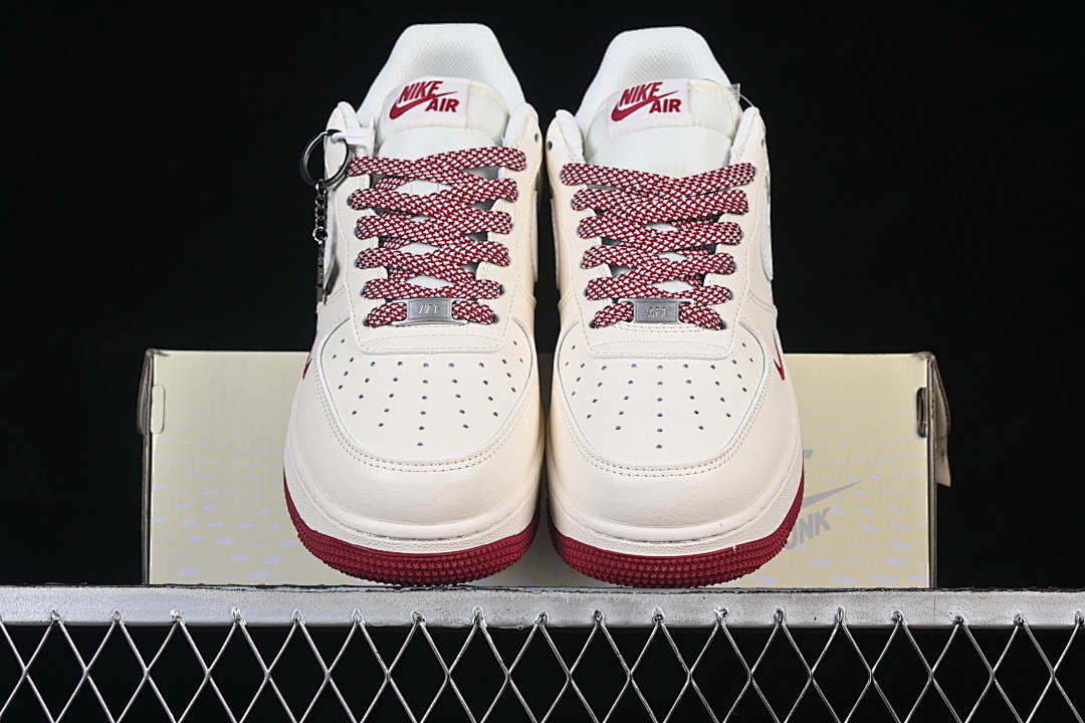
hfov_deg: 27.0
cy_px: 362
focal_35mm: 75
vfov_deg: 18.2
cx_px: 542
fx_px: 2260
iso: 160
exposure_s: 1/80
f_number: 8
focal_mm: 50
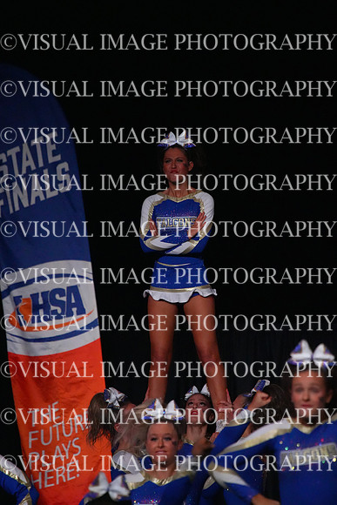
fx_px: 5122
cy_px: 252
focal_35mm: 365
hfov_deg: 3.8
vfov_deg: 5.6
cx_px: 168
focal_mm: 365
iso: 16000
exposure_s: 1/1250
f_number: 5.6
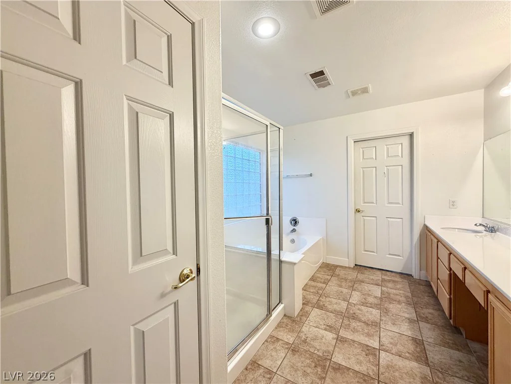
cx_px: 256
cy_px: 192
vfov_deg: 85.7
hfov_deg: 102.1
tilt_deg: -1.6
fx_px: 207
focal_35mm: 14
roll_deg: +0.3
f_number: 2.2
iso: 200
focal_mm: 2.22
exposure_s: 1/120
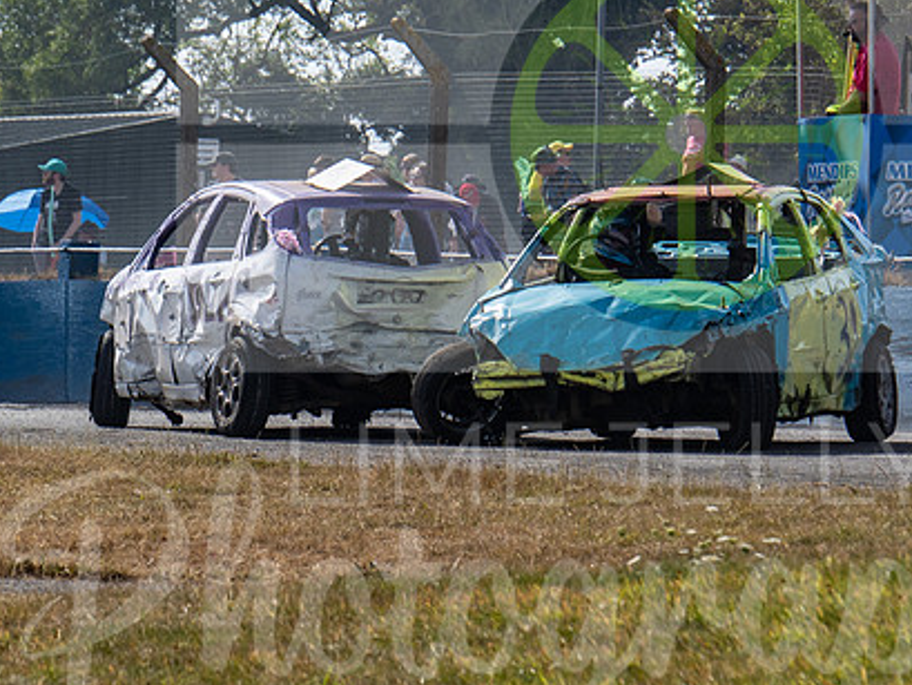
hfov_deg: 4.9
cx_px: 555
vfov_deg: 3.7
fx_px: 10700
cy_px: 264
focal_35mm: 406
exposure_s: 1/320
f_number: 5
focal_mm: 100
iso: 100
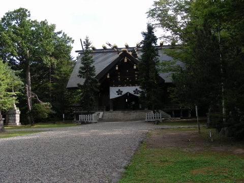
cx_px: 122
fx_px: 268
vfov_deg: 37.7
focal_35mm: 38
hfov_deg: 49.0
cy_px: 92
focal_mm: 6.3
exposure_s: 1/146
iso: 50
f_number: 4
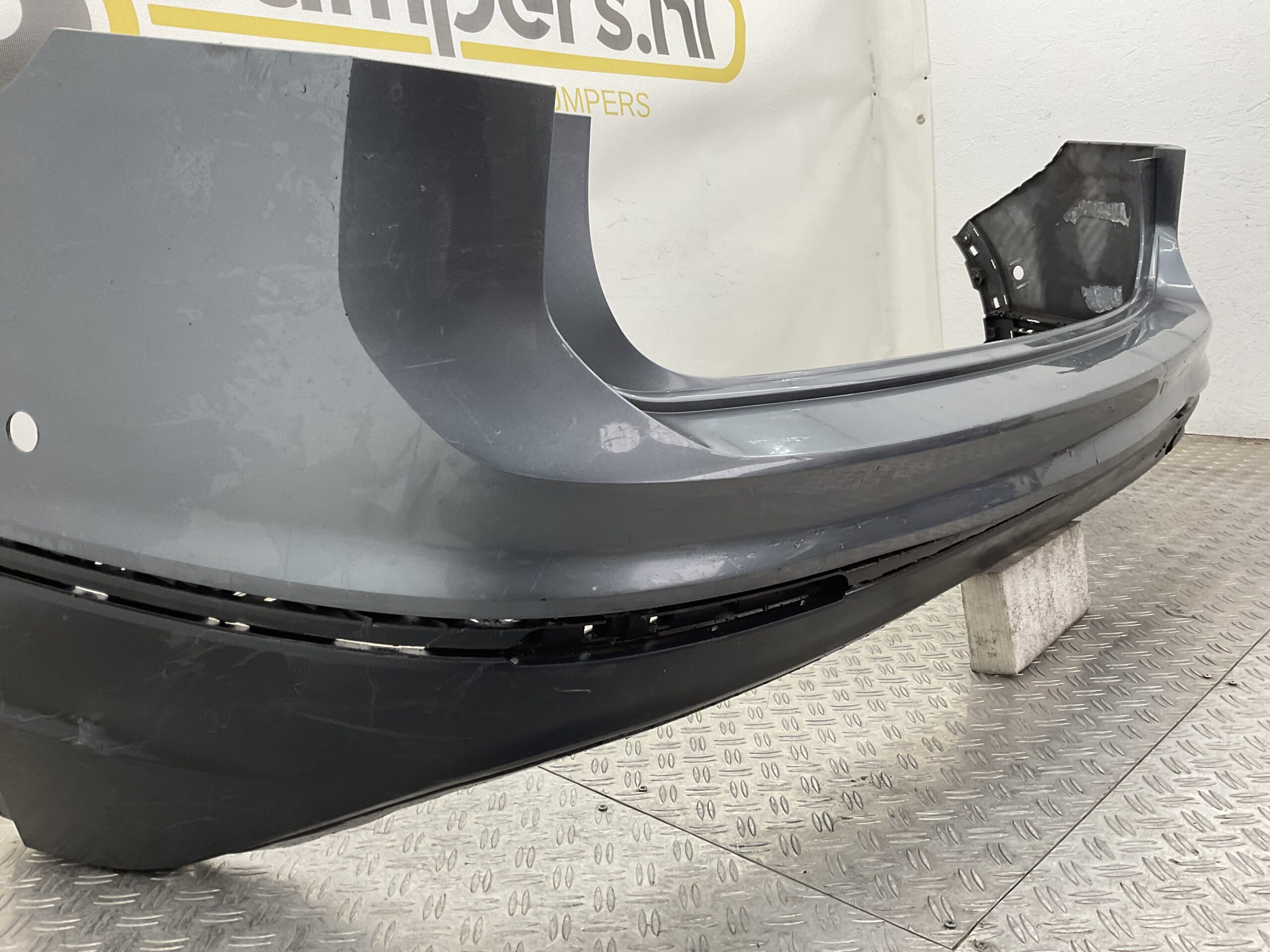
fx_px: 1064
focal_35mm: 29
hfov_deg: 61.7
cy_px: 476
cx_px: 635
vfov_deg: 48.2
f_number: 1.8
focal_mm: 3
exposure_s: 1/120
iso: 50
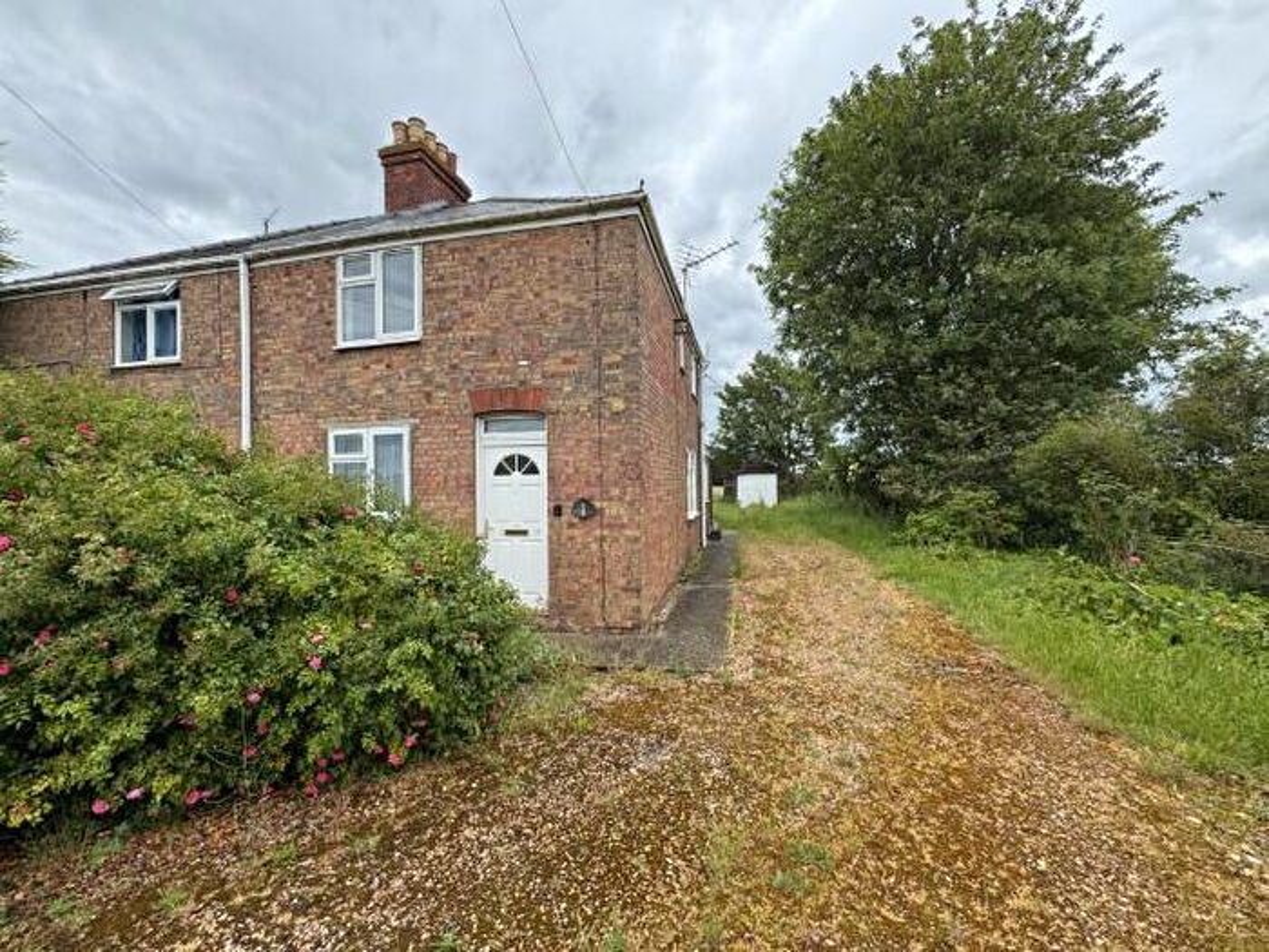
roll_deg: +1.1
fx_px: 513
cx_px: 634
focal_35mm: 14
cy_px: 476
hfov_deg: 102.1
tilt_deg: +1.0
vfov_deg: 85.7
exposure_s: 1/556
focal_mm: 2.22
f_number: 2.2
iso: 40
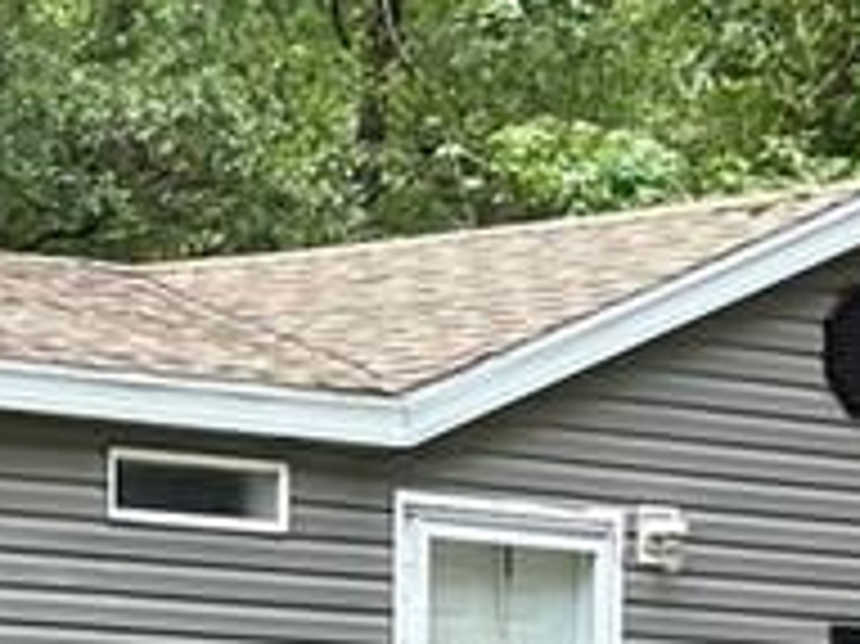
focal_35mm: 302
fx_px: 7498
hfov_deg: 6.6
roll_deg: -1.0
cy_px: 1432
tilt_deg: -2.6
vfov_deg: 4.8
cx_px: 356
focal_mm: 6.86
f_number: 1.78
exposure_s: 1/785
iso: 64
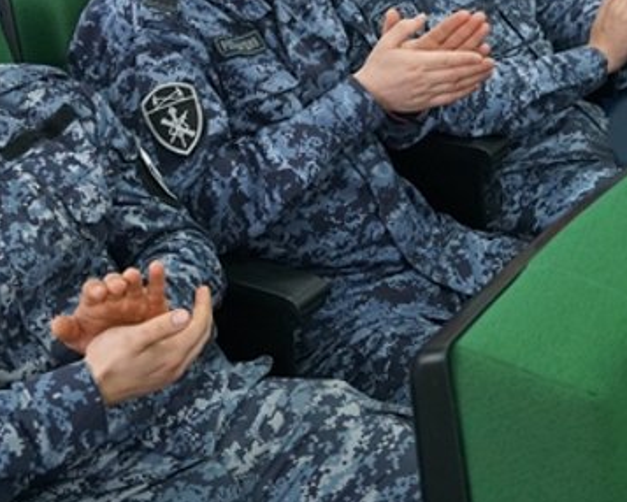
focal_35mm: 65
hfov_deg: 28.9
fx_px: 1207
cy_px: 109
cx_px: 204
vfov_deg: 23.2
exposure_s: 1/160
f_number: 4
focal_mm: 22
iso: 1600
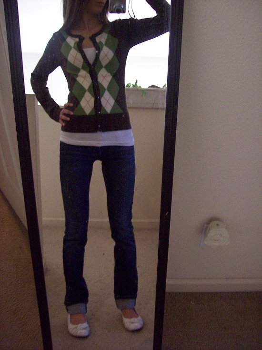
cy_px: 175
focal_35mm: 36
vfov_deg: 51.4
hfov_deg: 39.6
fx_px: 364
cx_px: 131
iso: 160
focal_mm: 6
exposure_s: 1/8
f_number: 2.7
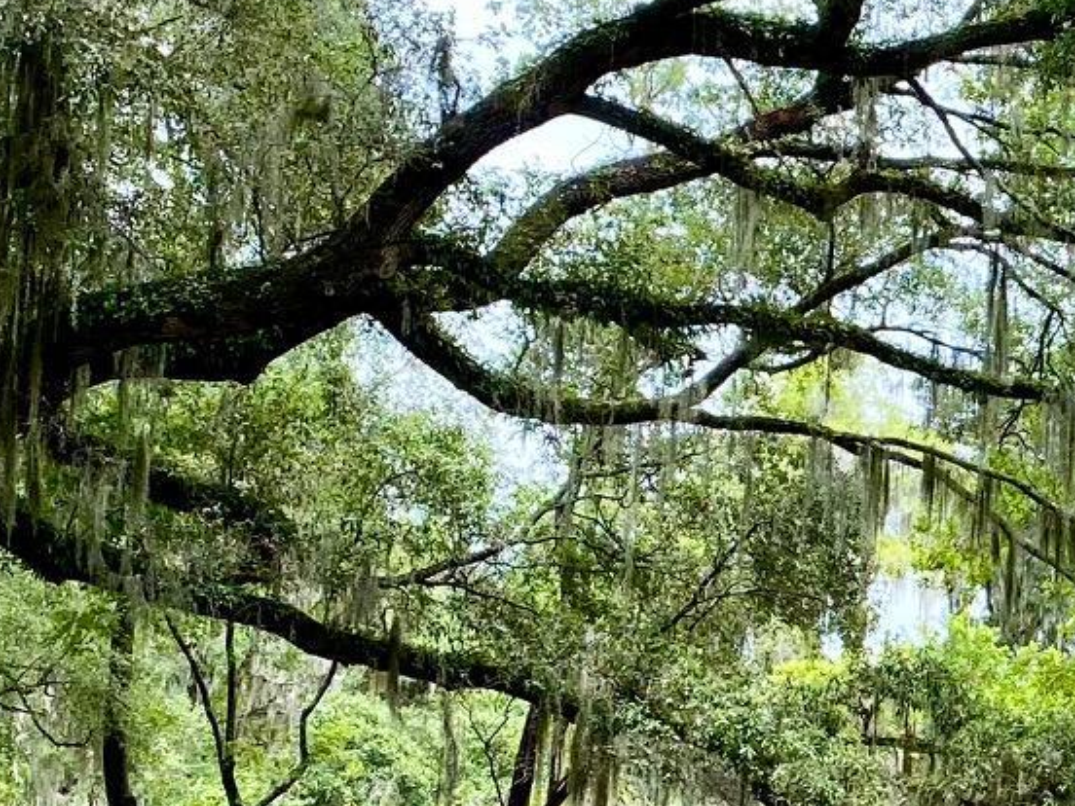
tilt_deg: +4.9
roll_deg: -1.9
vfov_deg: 15.4
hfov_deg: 18.6
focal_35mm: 95
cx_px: 1533
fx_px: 2950
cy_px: 662
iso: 32
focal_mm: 4.25
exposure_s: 1/431
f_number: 1.8
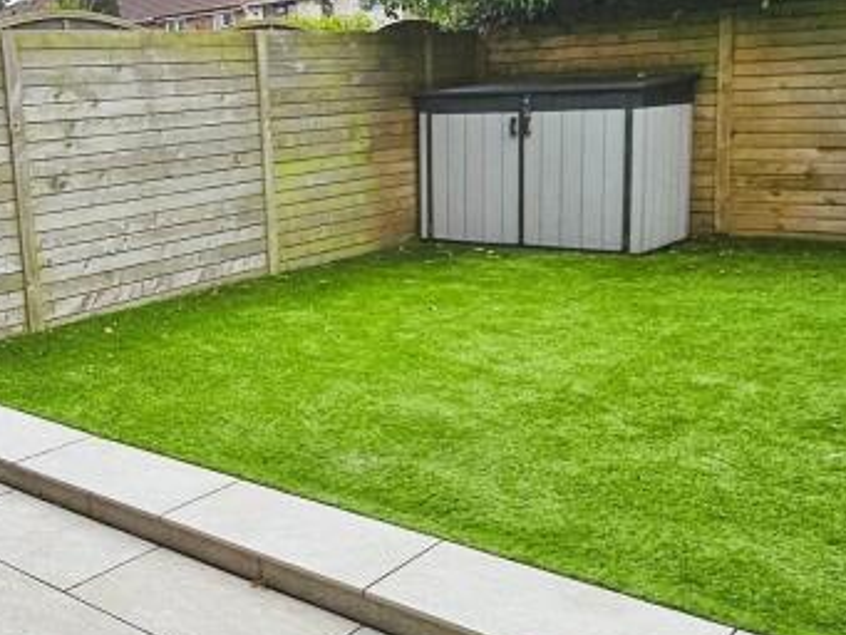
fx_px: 953
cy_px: 392
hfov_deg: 45.6
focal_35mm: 39
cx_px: 181
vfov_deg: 36.7
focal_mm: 1.7
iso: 32
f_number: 2.2
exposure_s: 1/784
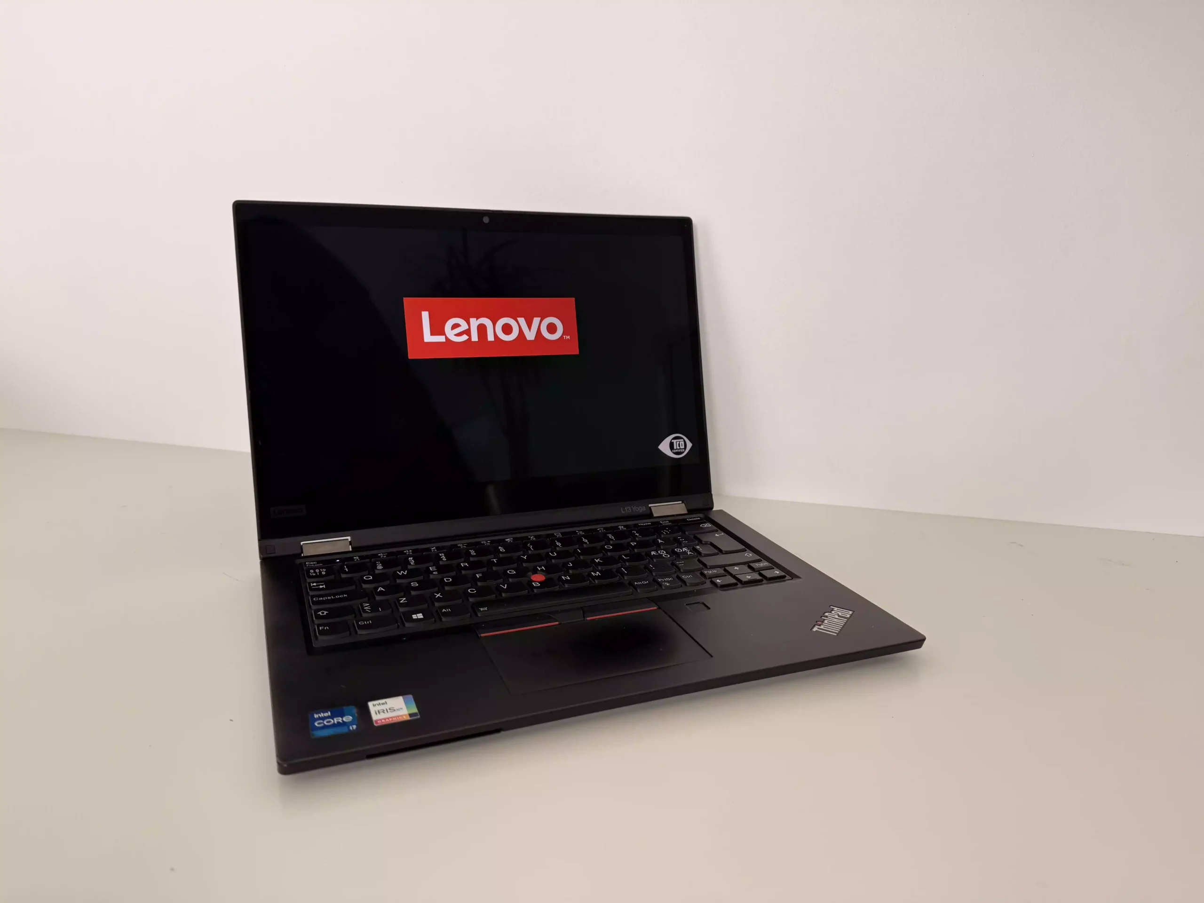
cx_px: 602
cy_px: 452
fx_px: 835
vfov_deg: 56.8
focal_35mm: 24
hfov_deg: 71.6
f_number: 1.78
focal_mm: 6.76
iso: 125
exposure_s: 1/121
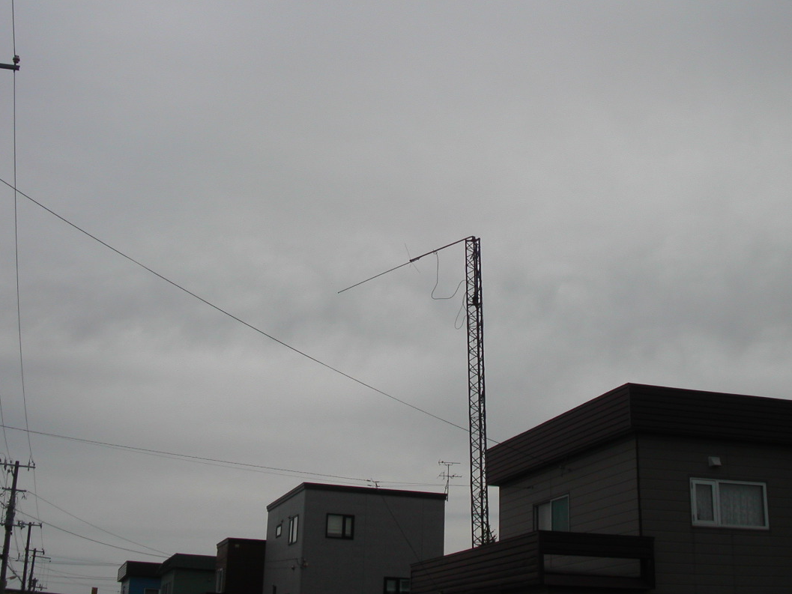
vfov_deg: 31.5
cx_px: 436
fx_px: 1053
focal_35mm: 46
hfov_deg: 41.2
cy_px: 275
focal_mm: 7.8
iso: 100
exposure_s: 1/1000
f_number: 8
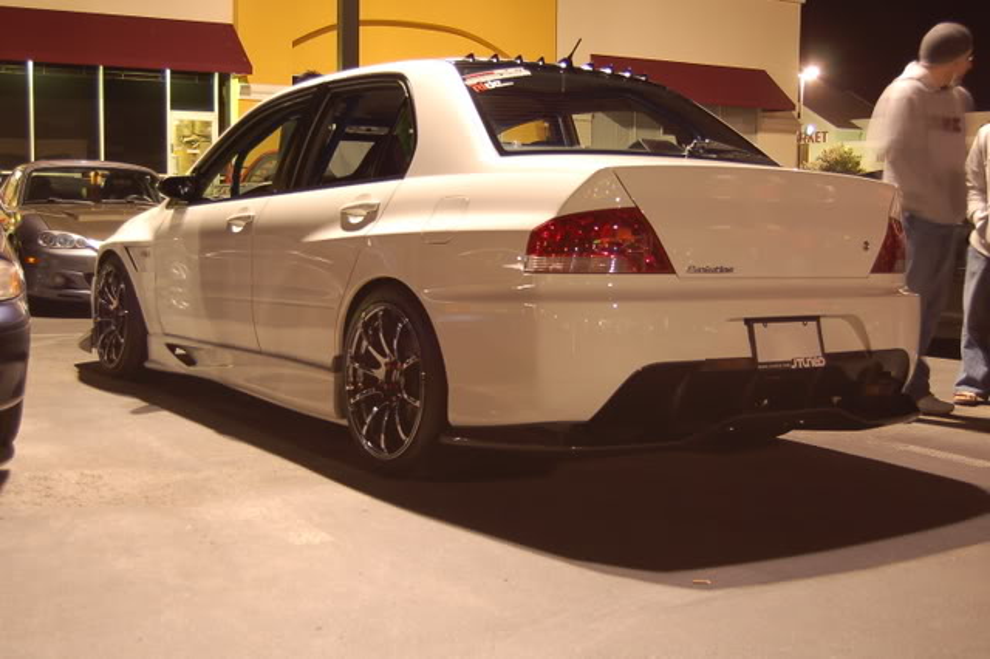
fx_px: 1278
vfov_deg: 28.9
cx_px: 495
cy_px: 330
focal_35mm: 46
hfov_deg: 42.3
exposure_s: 1
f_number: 4.5
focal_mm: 31
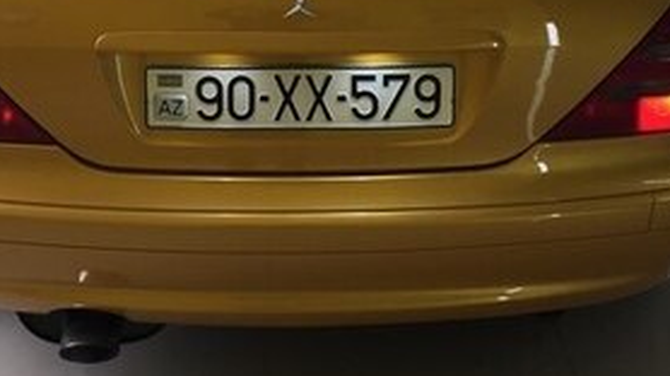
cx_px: 248
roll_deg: +0.2
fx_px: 1332
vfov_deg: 15.6
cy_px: -54
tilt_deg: -19.4
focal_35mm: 75
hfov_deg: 28.1
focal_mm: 4.15
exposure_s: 1/100
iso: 50
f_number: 2.2
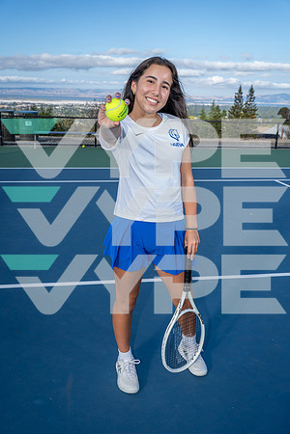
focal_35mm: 33
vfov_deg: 57.2
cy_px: 217
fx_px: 399
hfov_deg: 40.0
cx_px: 145
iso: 100
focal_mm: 33
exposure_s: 1/250
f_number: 5.6
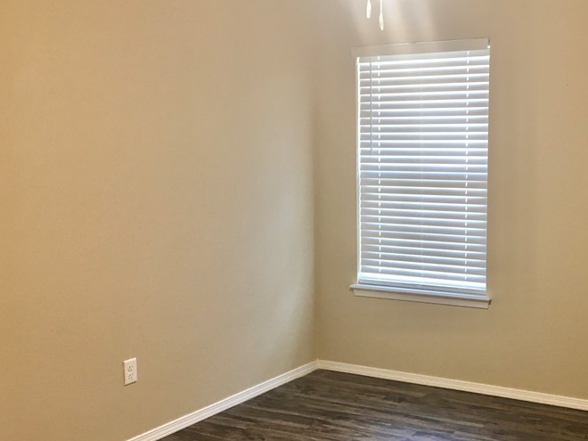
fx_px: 764
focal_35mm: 45
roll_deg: -0.4
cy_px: 263
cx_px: 412
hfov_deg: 41.3
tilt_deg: -7.8
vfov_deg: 32.1
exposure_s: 1/30
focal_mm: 4.15
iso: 80
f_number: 2.2
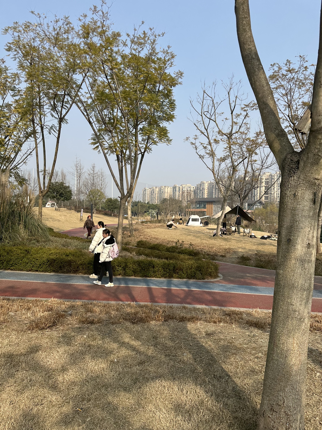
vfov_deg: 71.6
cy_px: 215
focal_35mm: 24
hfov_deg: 56.8
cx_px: 161
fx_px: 298
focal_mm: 6.86
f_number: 1.78
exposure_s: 1/3861
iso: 80
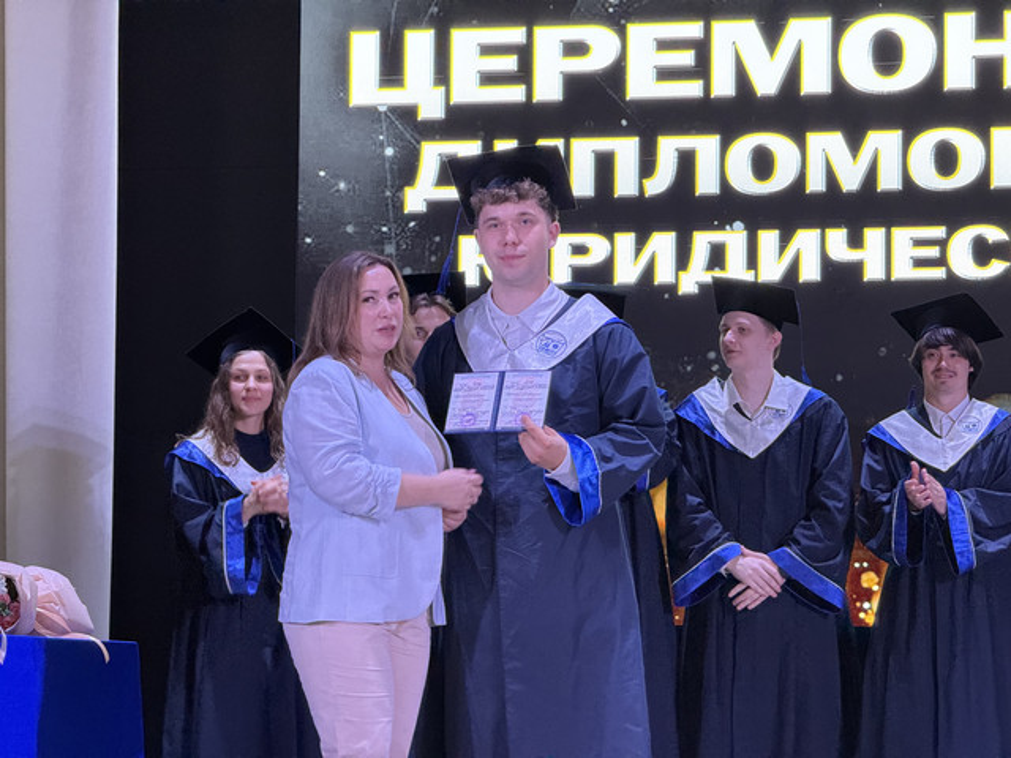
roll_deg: -0.8
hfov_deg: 16.4
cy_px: 379
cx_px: 506
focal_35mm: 120
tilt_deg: +6.2
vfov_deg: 12.3
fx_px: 3505
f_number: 2.8
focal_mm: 15.66
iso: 640
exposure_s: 1/60
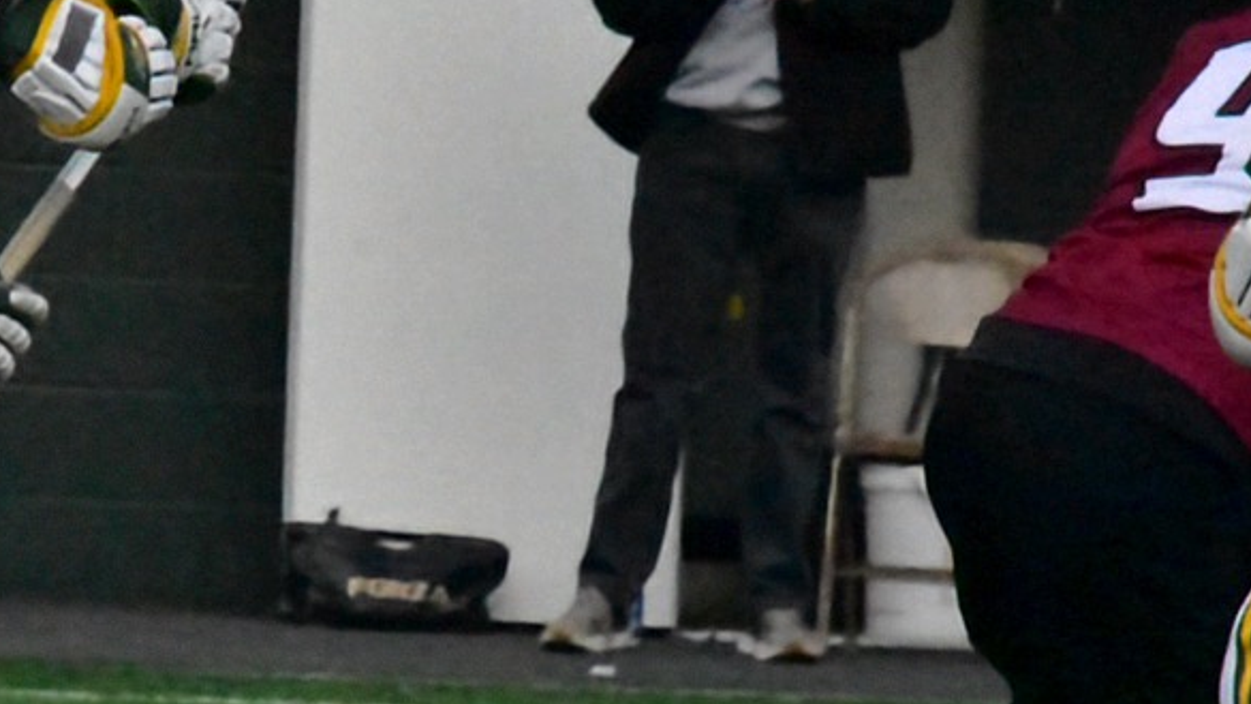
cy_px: 355
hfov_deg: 1.7
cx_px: 216
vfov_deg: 0.9
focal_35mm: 1305
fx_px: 43287
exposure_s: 1/1250
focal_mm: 300
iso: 18000
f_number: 22
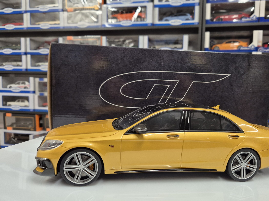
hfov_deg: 63.1
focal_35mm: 28
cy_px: 107
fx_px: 218
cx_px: 156
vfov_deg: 49.7
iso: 250
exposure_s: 1/100
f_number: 1.8
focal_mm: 5.4
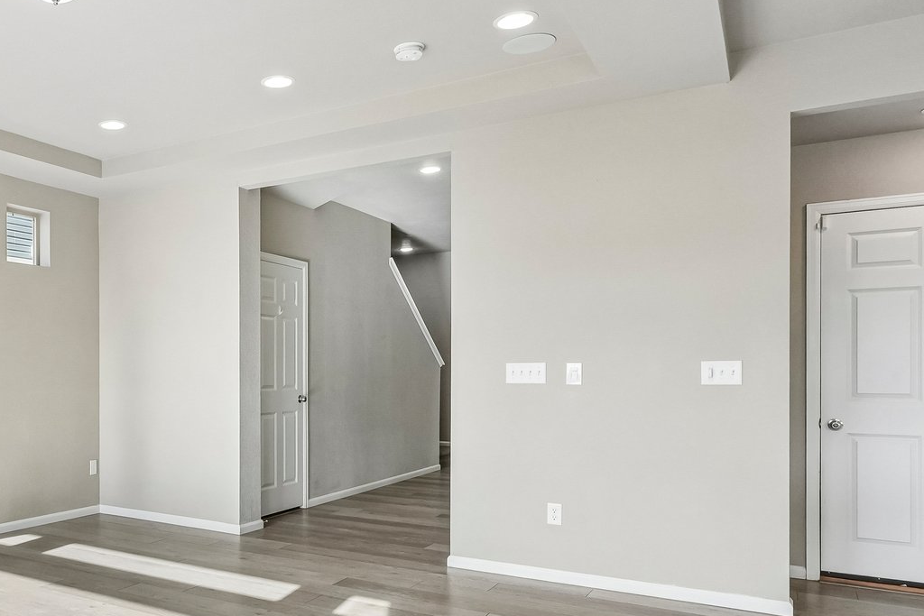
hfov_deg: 56.7
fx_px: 770
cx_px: 166
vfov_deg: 43.4
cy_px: 373
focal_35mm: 30
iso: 800
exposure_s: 1/100
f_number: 8
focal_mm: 10
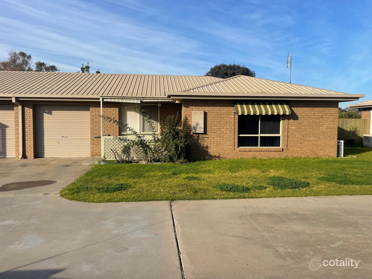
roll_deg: -0.3
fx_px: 279
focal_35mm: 26
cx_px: 186
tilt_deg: -3.7
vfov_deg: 53.1
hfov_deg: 67.3
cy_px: 140
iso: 32
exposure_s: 1/2564
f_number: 1.6
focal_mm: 4.2
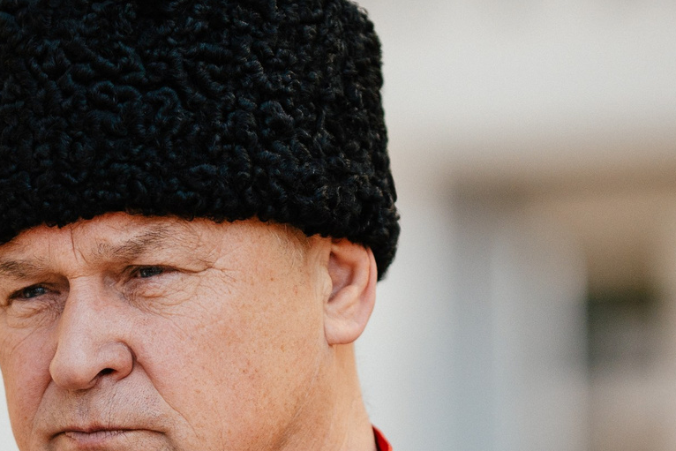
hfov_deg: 5.9
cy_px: 646
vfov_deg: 3.9
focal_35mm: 351
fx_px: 6592
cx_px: 74
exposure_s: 1/8000
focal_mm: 105
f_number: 1.4
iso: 200
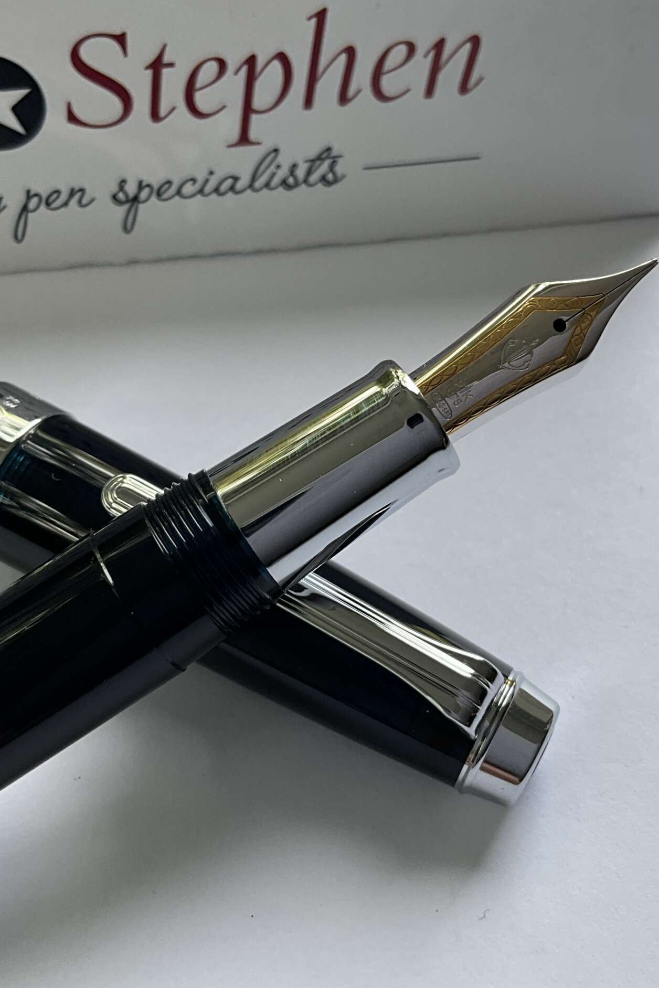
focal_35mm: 41
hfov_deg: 32.6
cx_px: 369
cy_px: 495
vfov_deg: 47.4
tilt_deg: -59.5
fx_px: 1125
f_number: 1.8
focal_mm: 3
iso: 32
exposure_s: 1/122
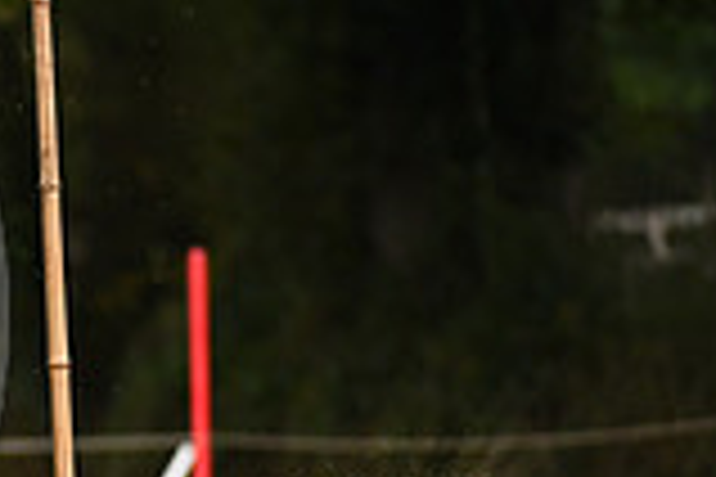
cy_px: 252
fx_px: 14498
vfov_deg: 1.9
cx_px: -504
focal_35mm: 729
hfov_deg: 2.8
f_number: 4.5
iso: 560
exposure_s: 1/1000
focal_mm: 200
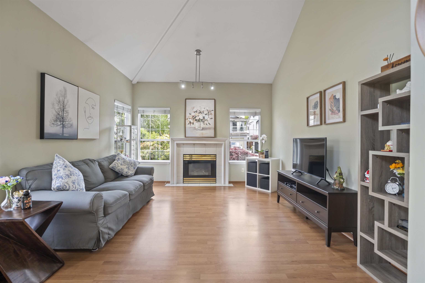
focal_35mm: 16
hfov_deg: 95.0
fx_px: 195
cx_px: 212
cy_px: 142
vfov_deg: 72.1
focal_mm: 11
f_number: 1.8
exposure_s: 1/80
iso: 100
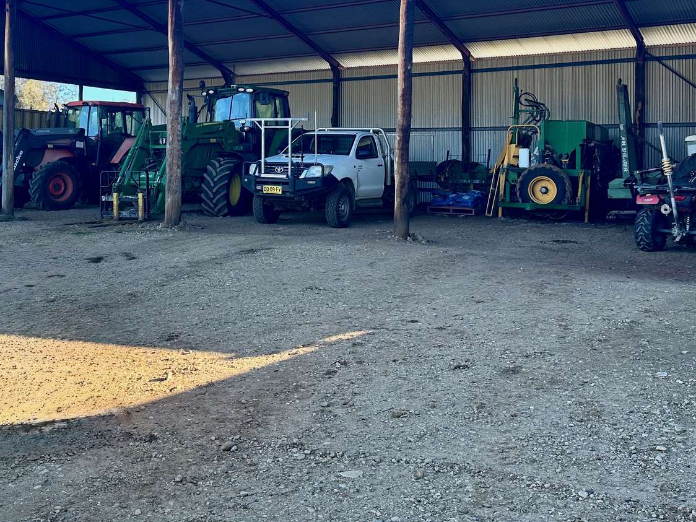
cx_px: 342
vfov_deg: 34.4
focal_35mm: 41
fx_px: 824
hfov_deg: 45.8
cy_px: 130
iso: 80
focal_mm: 6.86
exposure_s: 1/935
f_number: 1.78
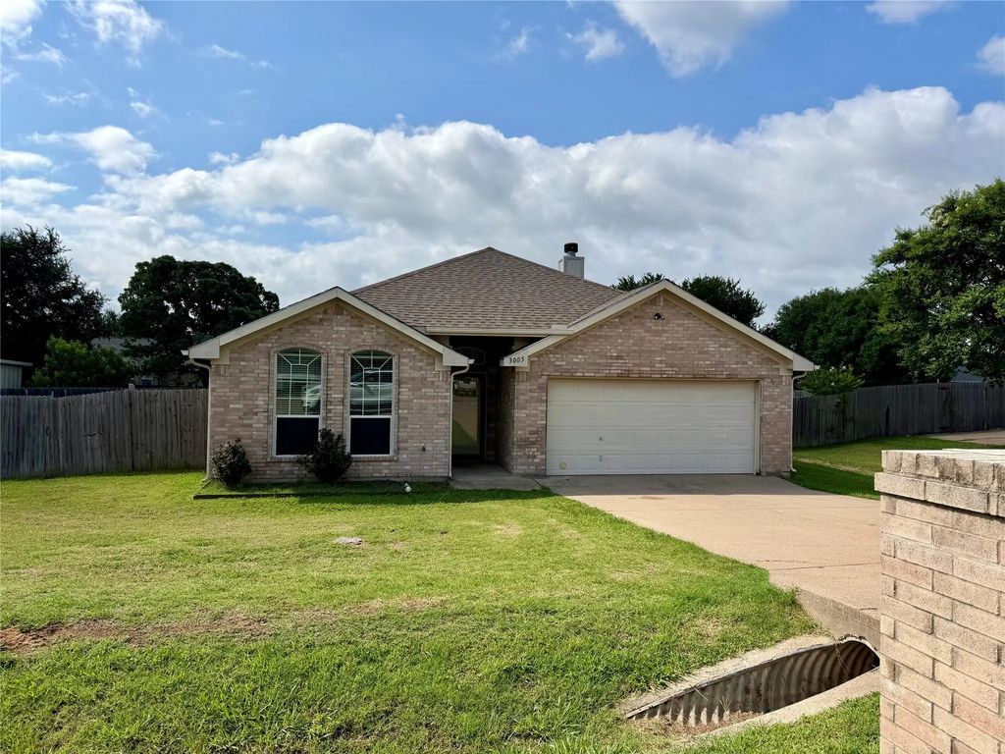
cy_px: 377
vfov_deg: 56.8
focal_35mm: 24
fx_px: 697
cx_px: 502
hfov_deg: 71.6
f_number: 1.78
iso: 80
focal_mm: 6.76
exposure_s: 1/7353
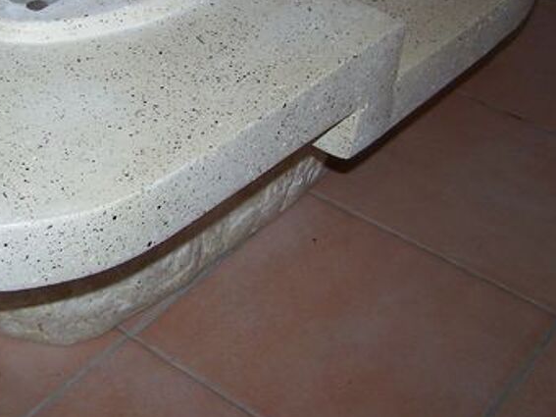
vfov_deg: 21.8
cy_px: 123
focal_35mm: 67
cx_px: 83
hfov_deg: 28.1
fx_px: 1076
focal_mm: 6.3
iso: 80
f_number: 2.8
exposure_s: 1/60
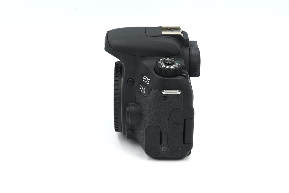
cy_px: 96
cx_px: 144
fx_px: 602
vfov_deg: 18.2
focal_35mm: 75
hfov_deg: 27.0
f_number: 10
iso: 200
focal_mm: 50
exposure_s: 1/80
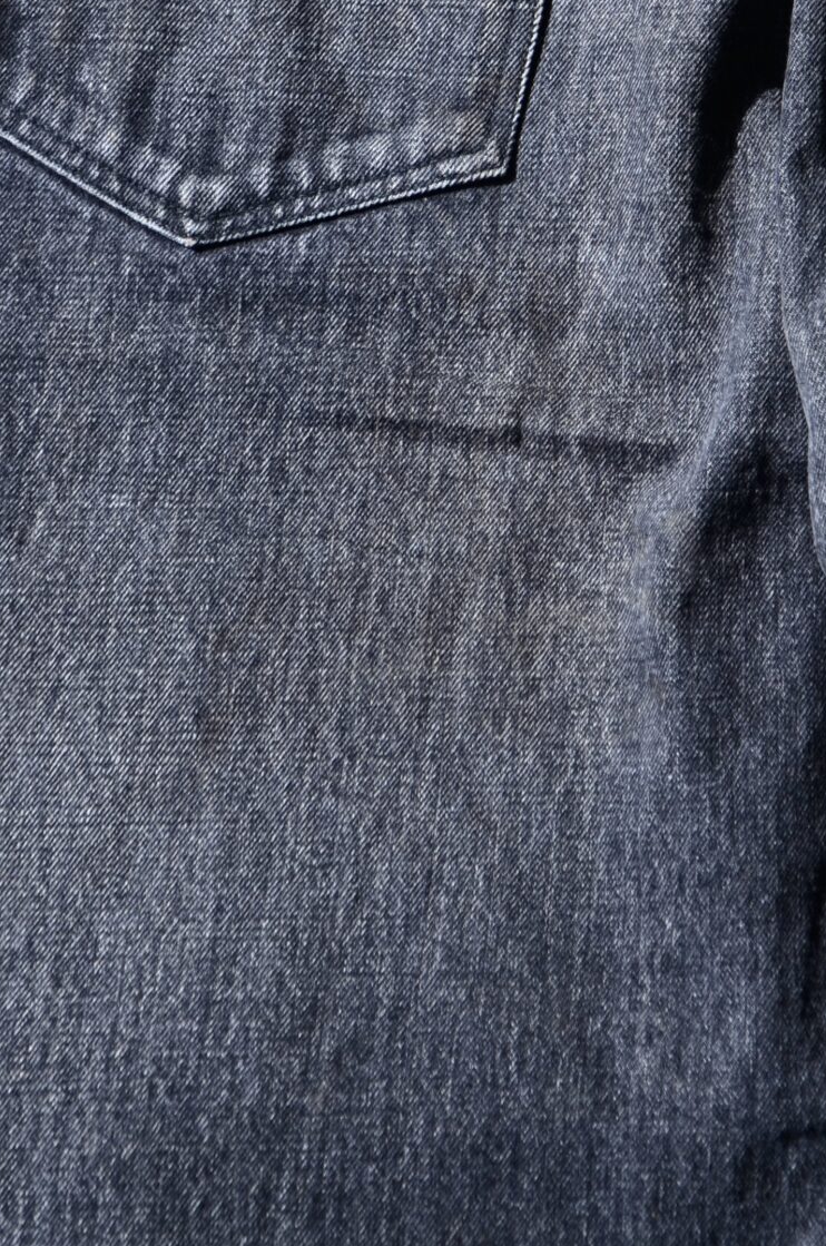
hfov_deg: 11.3
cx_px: 802
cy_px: 80
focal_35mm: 120
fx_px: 4150
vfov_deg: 16.8
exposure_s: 1/500
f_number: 5
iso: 125
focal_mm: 35
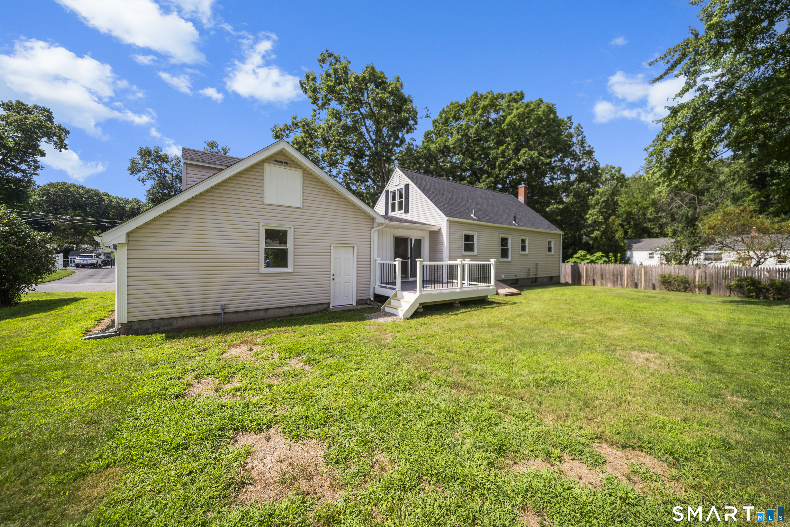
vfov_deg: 90.0
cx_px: 395
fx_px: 263
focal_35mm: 12
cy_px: 264
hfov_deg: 112.6
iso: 320
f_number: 8
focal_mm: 12
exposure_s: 1/400
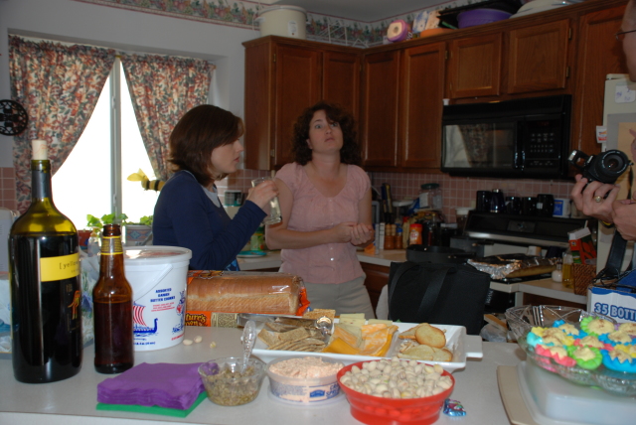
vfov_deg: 36.9
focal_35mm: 36
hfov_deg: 53.1
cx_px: 318
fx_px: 637
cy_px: 212
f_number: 4
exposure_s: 1/60
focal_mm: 24
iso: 200
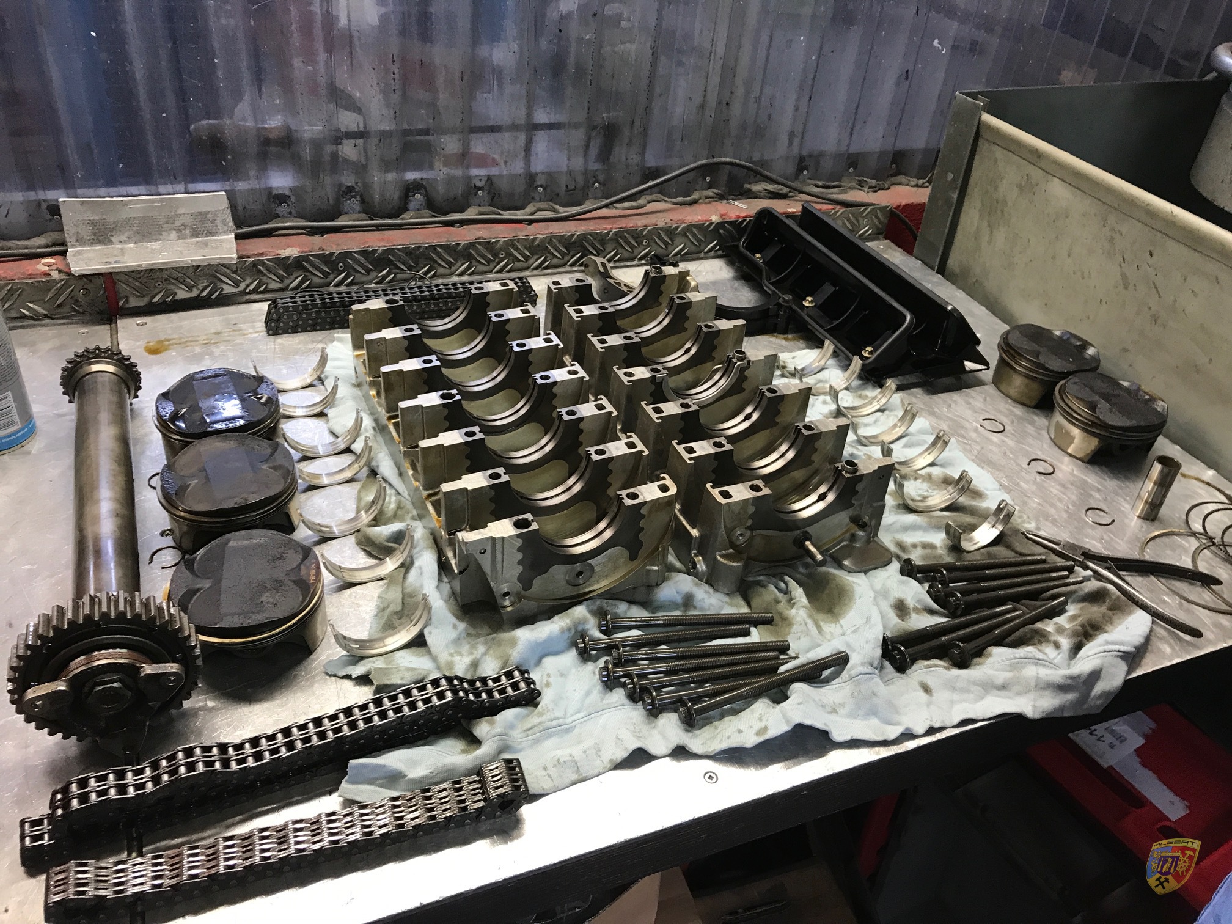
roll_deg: -5.2
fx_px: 997
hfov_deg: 63.4
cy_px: 462
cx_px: 616
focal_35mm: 28
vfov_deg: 49.7
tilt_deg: -35.6
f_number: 1.8
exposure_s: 1/20
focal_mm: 3.99
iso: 40
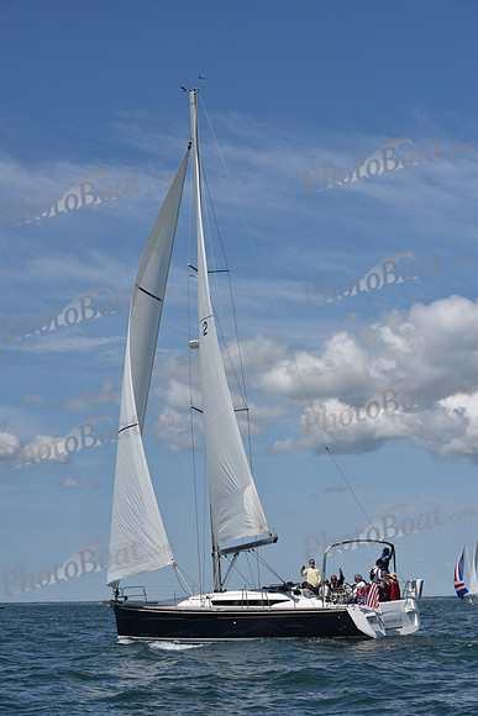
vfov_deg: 28.8
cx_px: 239
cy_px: 358
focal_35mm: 70
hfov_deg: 19.5
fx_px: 1393
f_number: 8
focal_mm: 70
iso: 320
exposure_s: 1/800
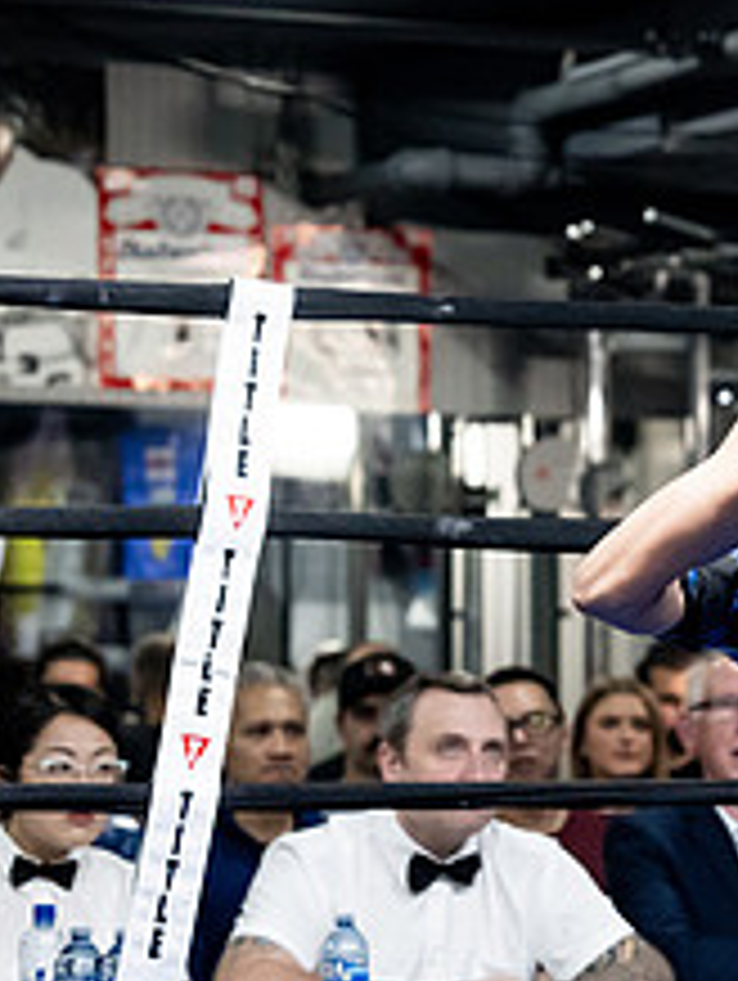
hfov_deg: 8.2
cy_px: 520
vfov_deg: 11.0
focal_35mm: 179
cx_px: 1004
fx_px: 5078
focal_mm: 70
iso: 8000
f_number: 2.8
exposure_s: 1/1000
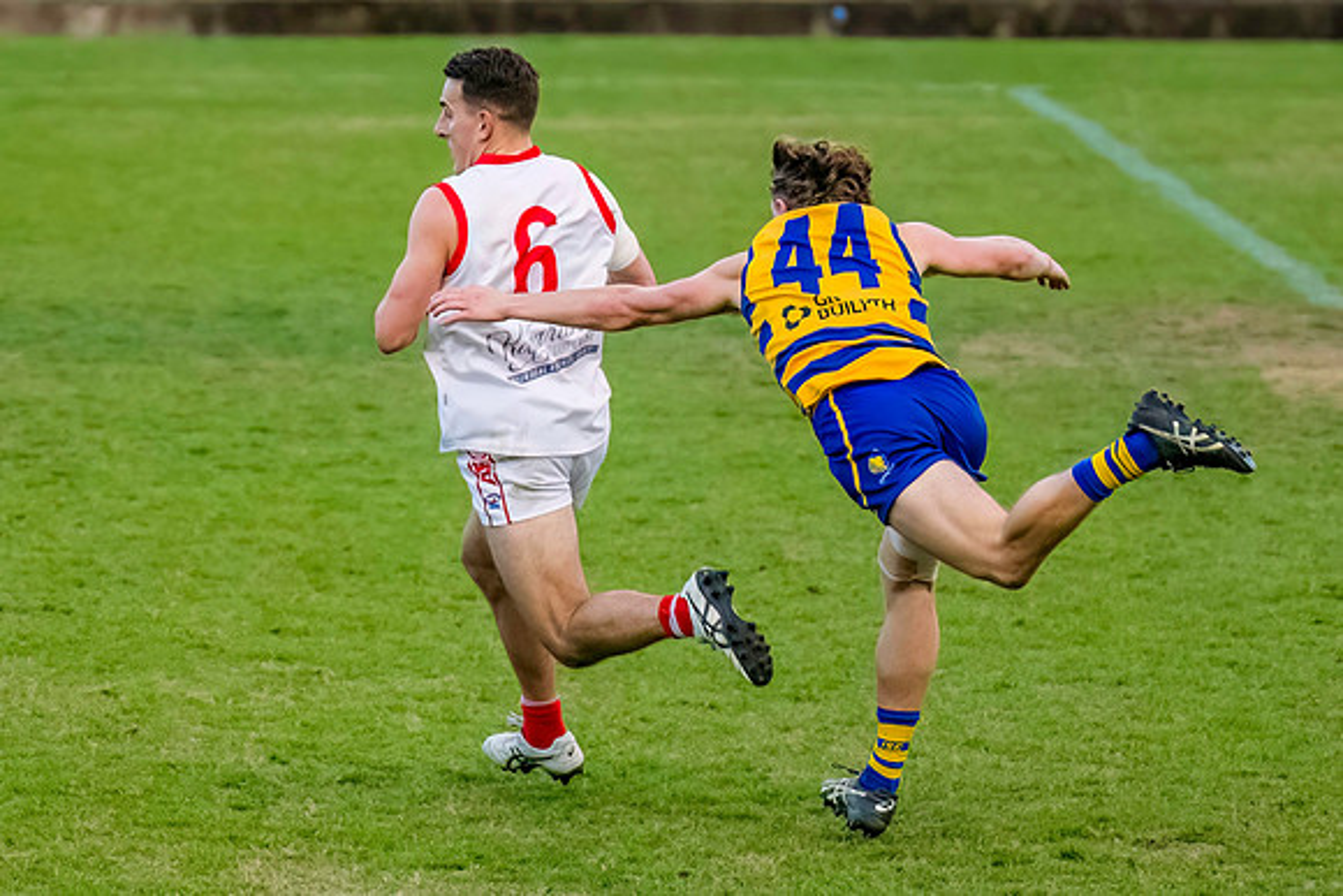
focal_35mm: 504
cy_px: 454
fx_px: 18791
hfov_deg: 4.1
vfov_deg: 2.7
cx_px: 496
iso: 3600
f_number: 4
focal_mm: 195
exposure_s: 1/1600
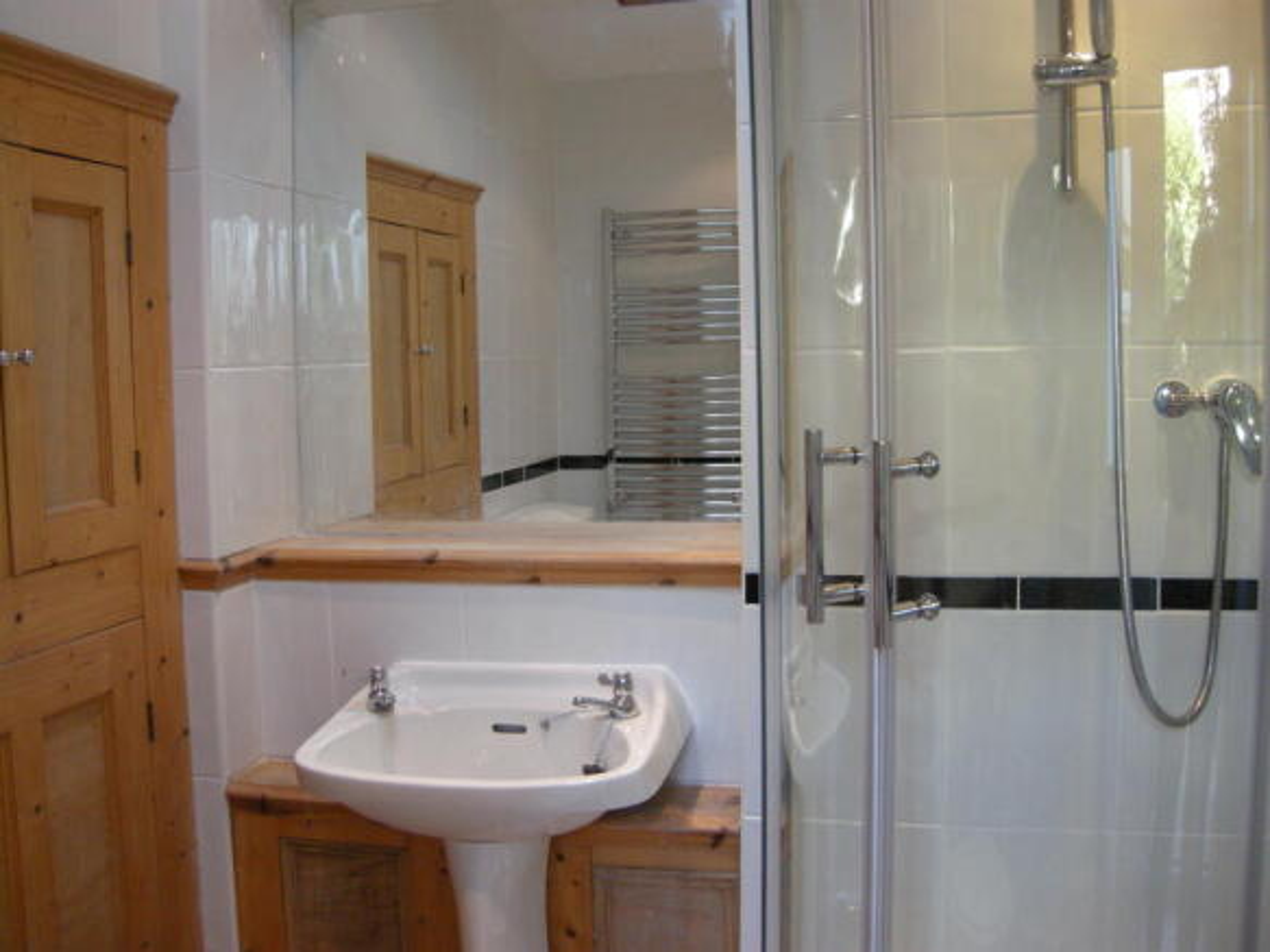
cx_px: 635
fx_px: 1284
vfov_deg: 40.7
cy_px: 476
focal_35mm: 35
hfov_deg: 52.6
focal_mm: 7.5
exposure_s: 1/59.1
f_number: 2.7
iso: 331
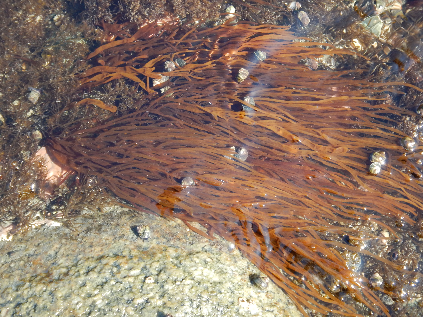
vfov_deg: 16.4
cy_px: 151
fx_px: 1100
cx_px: 208
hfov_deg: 21.8
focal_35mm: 90
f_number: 4.6
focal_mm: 14.1
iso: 125
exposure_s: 1/100
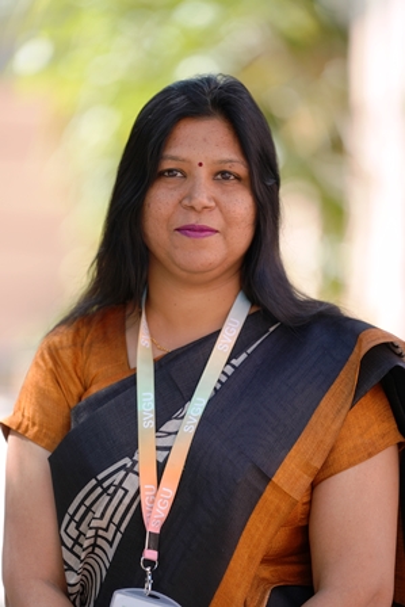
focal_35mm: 200
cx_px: 202
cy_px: 304
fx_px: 3372
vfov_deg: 10.3
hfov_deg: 6.9
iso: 250
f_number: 2.8
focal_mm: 200
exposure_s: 1/500
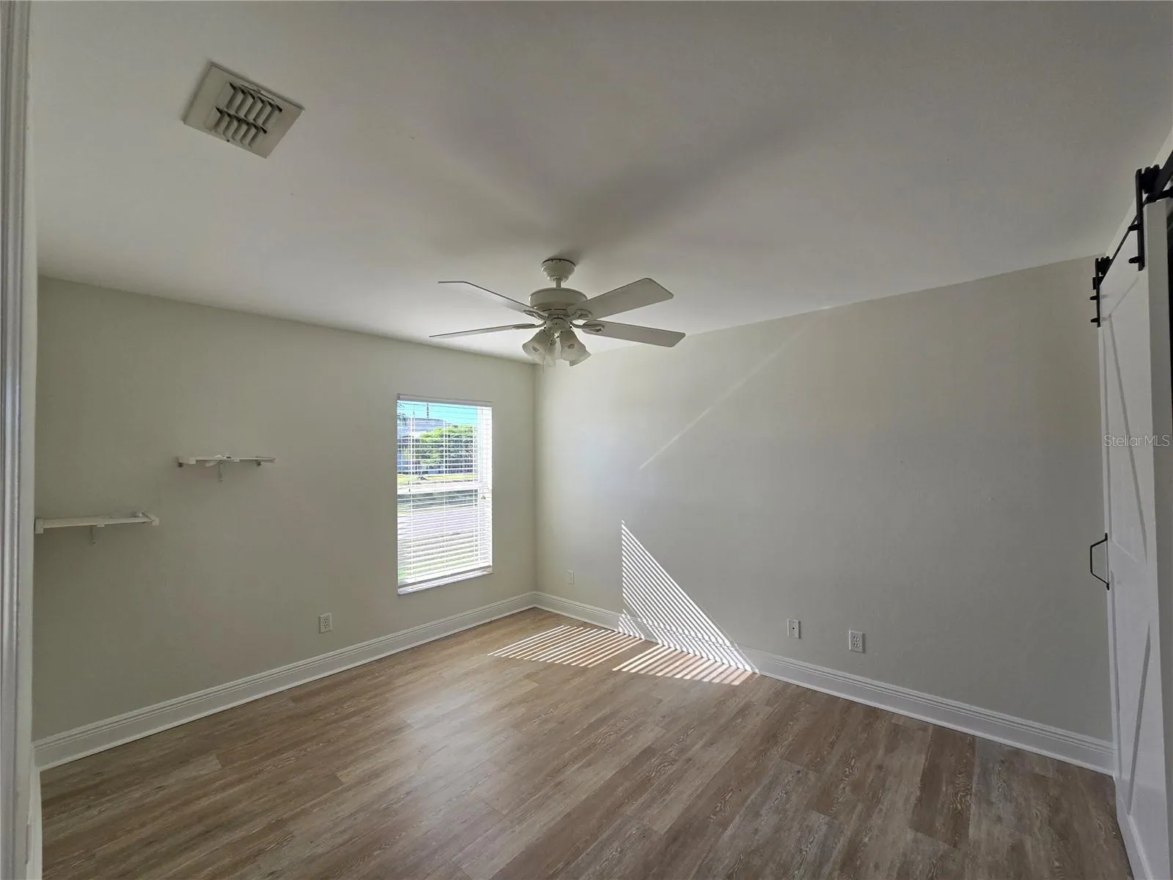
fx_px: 441
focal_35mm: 13
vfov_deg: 89.9
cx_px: 586
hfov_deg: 106.2
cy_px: 440
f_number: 2.2
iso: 50
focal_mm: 2.2
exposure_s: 1/330
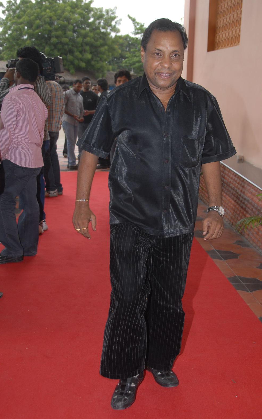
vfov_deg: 40.3
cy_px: 212
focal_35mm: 50
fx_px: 571
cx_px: 138
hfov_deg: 25.8
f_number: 5.6
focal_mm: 32
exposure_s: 1/125
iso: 200
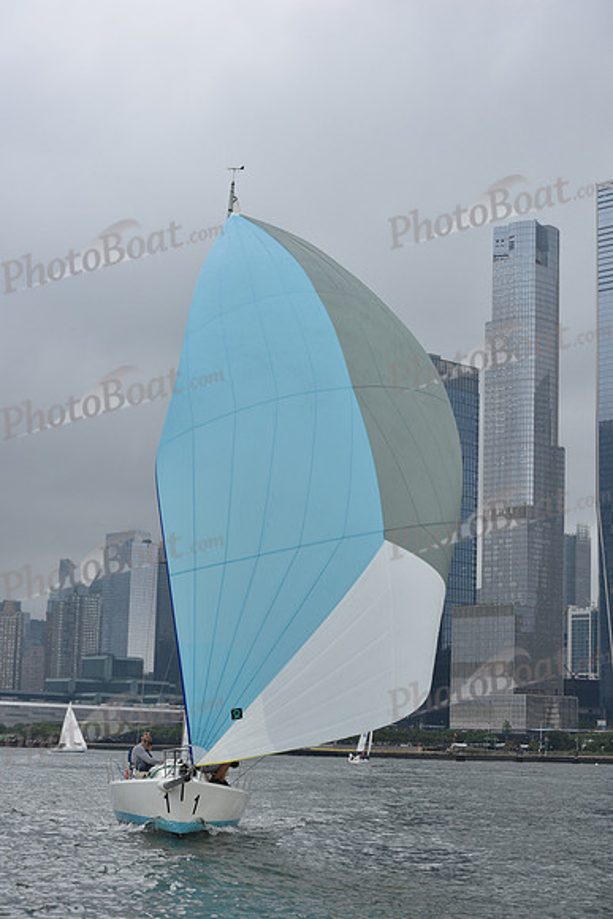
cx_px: 306
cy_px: 460
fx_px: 1787
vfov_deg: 28.8
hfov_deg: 19.5
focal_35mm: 70
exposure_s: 1/800
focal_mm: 70
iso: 400
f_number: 9
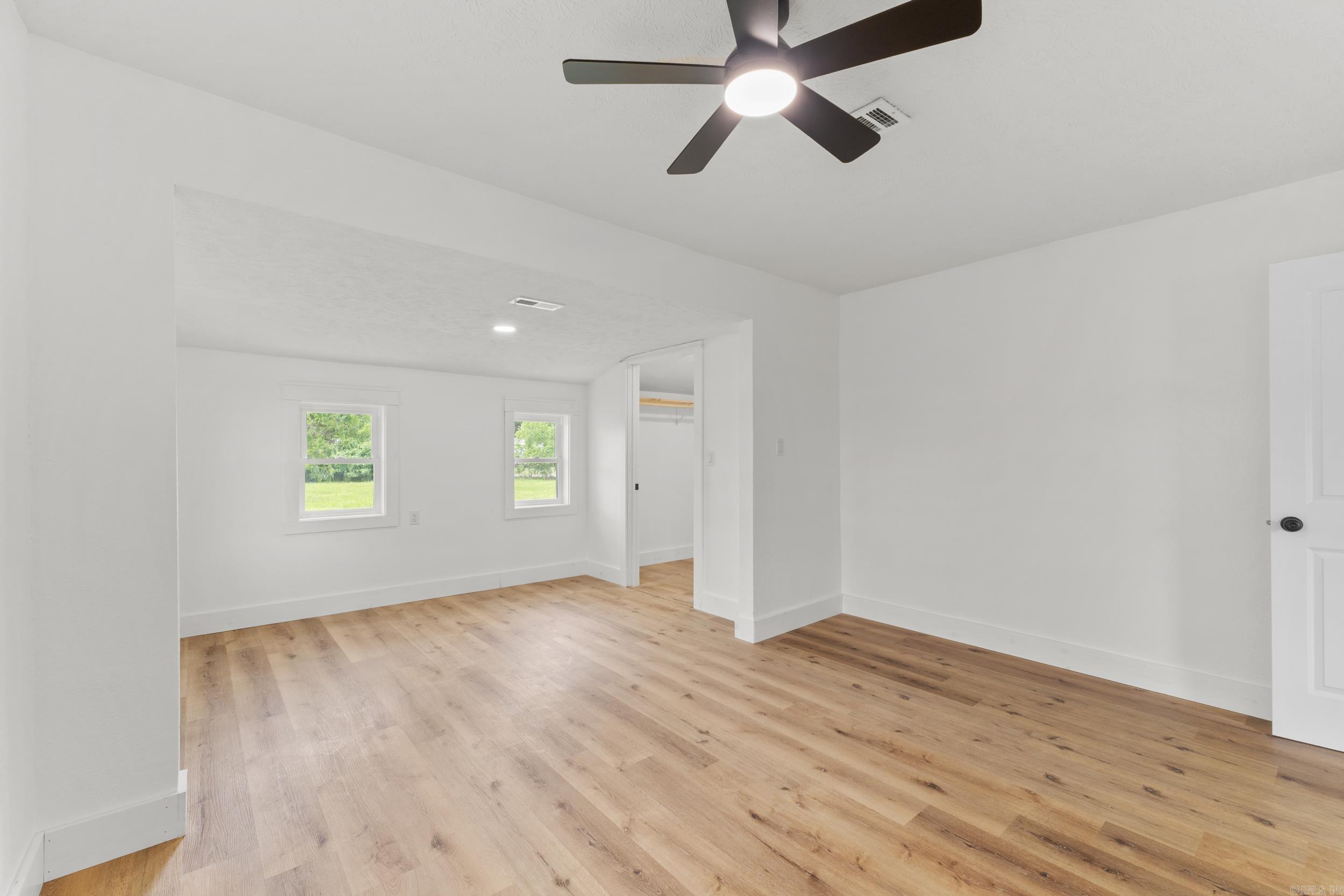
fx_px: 560
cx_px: 672
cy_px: 448
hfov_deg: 100.4
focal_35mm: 15
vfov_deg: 77.3
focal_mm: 10
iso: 200
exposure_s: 1/2.5
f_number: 9
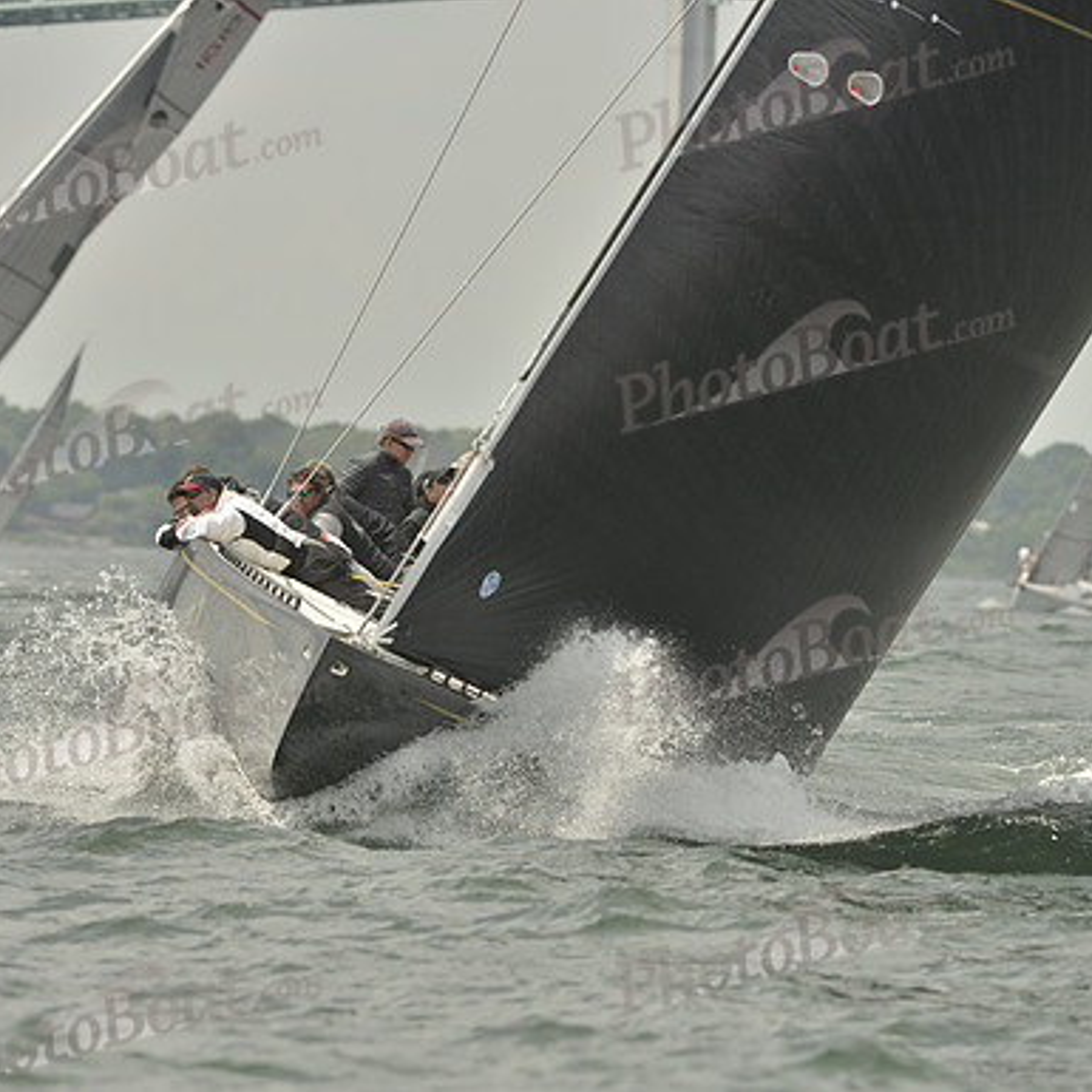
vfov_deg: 4.4
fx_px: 14169
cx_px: 471
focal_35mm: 397
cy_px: 546
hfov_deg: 4.4
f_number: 6.3
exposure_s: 1/1250
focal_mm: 310
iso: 280
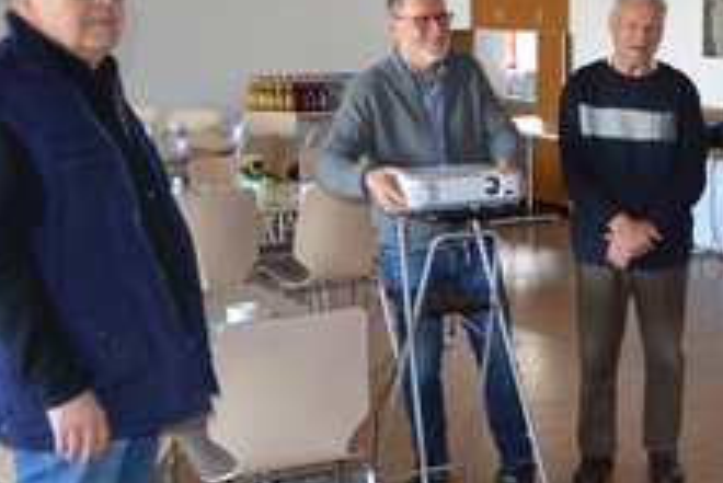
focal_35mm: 69
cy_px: 258
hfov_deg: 27.8
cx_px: 693
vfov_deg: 19.8
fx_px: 1387
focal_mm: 22
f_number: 3.8
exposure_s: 1/60
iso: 1000
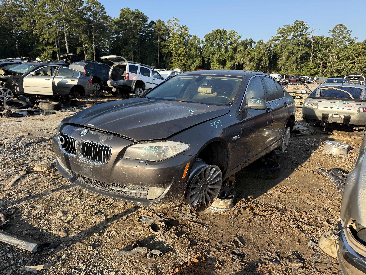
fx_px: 254
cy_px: 138
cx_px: 183
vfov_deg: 56.8
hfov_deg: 71.6
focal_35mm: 24
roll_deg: +1.8
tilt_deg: -12.1
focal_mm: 6.76
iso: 80
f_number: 1.78
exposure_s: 1/1385
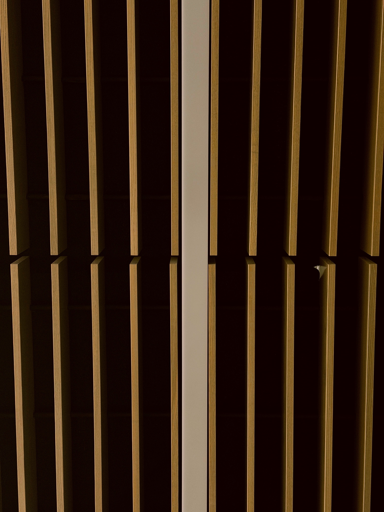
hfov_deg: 30.3
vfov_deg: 39.7
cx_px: 192
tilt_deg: +81.4
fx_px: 710
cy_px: 256
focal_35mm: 48
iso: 640
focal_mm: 6.76
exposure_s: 1/30
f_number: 1.78
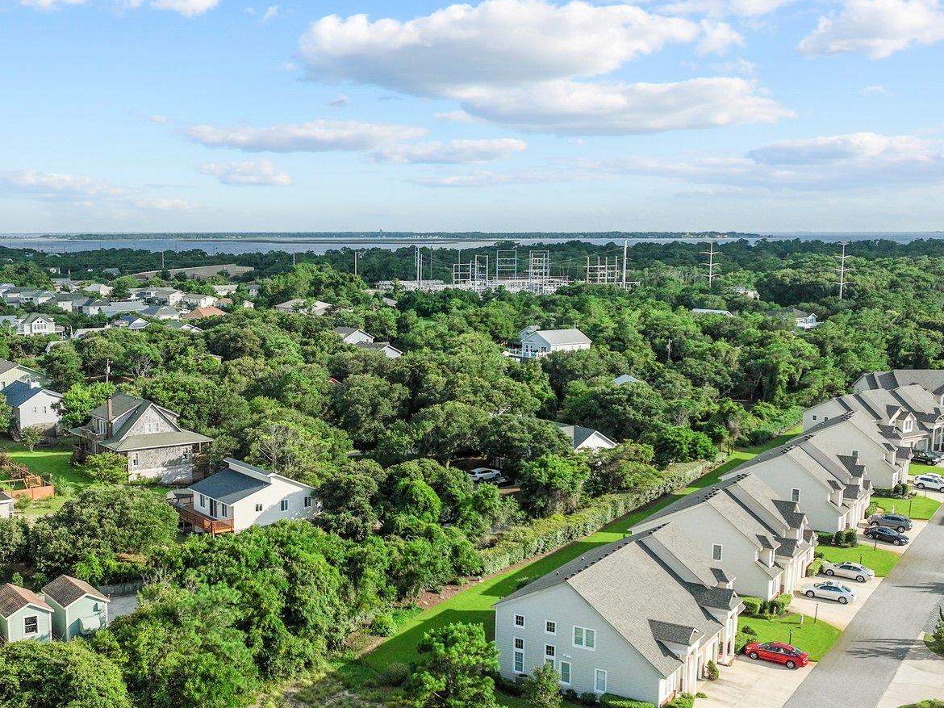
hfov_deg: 44.3
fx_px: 1145
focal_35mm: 42
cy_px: 429
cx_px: 336
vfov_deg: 34.2
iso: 130
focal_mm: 12.29
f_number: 2.8
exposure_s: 1/6400
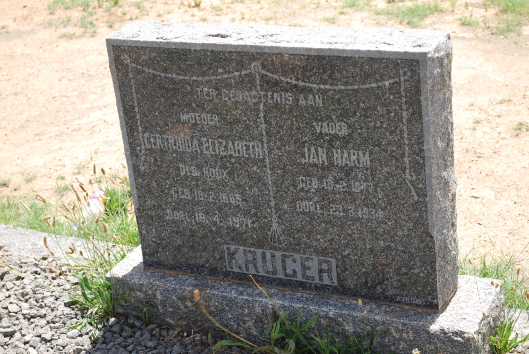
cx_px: 271
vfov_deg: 18.5
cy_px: 180
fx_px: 1088
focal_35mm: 74
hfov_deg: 27.3
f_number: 6.3
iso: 100
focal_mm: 48
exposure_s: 1/160
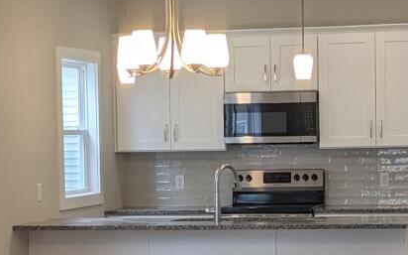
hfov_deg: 15.0
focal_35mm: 139
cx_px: 240
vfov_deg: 9.4
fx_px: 1545
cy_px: 247
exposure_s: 1/121
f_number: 1.73
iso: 45
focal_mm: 4.38
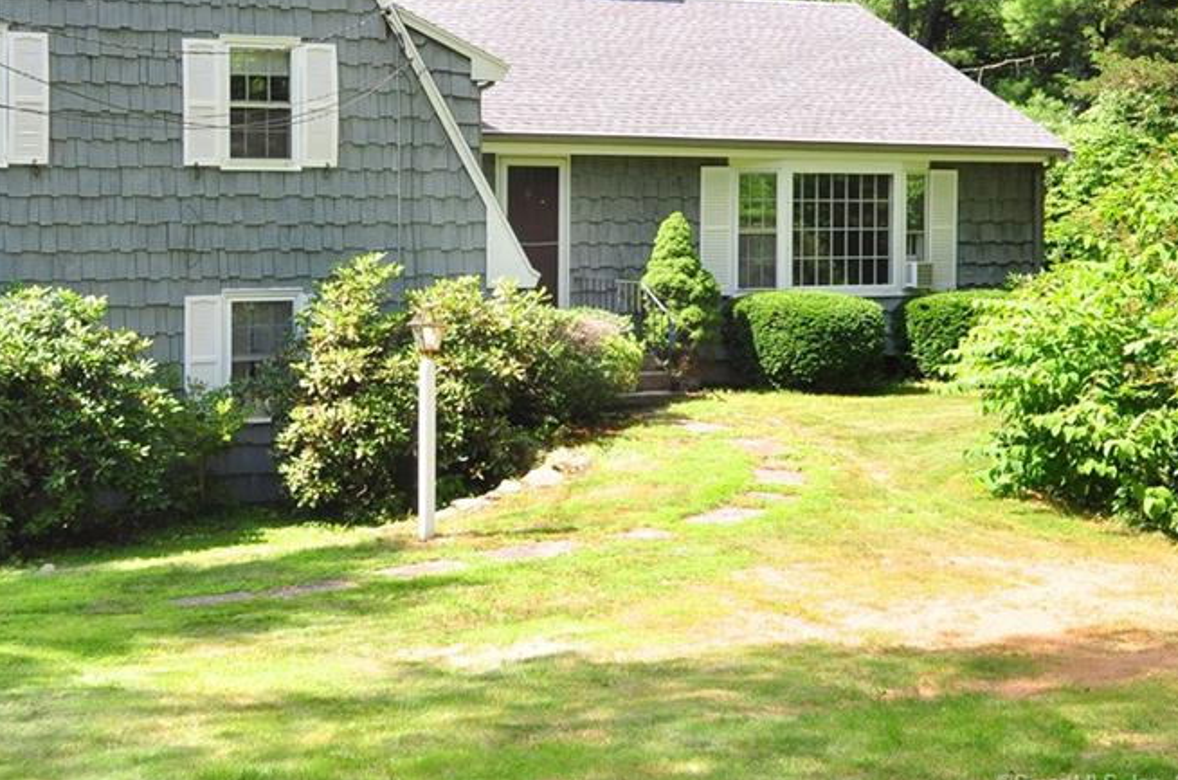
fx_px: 1535
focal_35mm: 47
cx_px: 312
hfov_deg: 40.9
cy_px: 188
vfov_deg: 28.1
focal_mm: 20
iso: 400
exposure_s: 1/320
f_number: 7.1
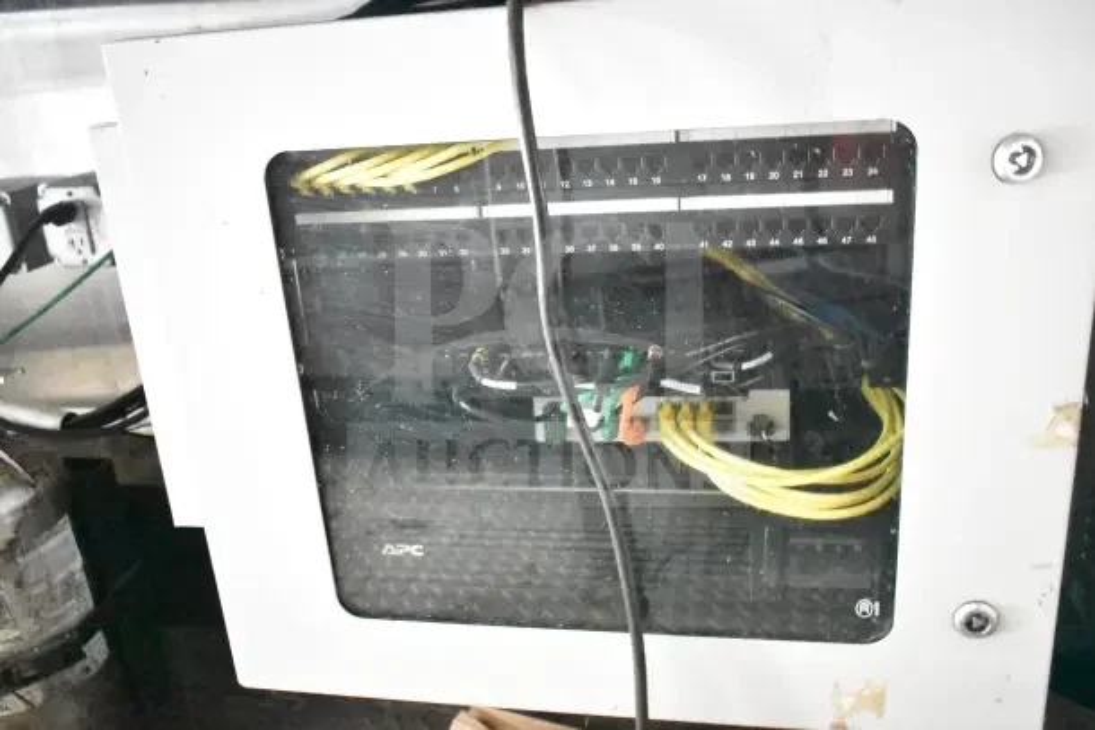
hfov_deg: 59.5
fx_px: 958
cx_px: 548
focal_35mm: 32
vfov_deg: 41.7
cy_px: 365
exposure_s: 1/20
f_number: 3.8
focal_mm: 21
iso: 25600
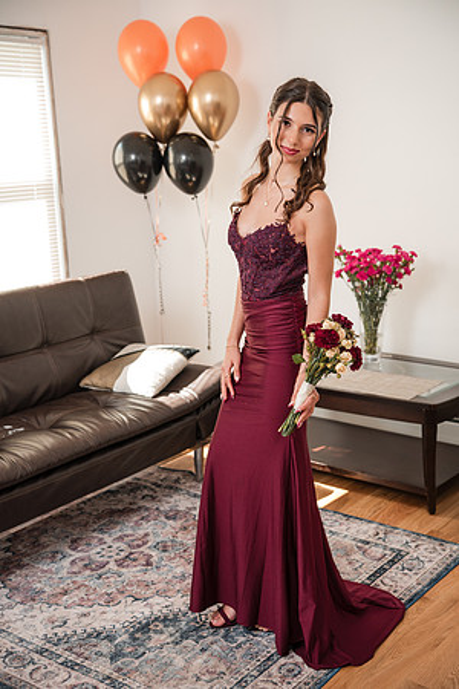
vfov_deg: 41.1
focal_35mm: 48
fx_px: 918
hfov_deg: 28.1
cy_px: 344
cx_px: 230
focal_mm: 48
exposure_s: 1/250
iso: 1000
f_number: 3.2
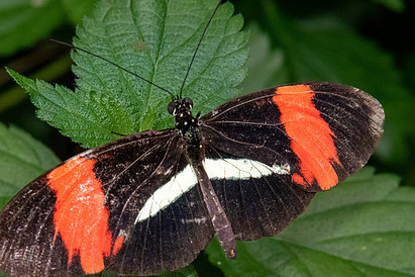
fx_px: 4542
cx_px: 172
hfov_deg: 5.2
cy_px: 207
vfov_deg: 3.5
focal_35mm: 394
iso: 6400
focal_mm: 210
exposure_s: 1/200
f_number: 14
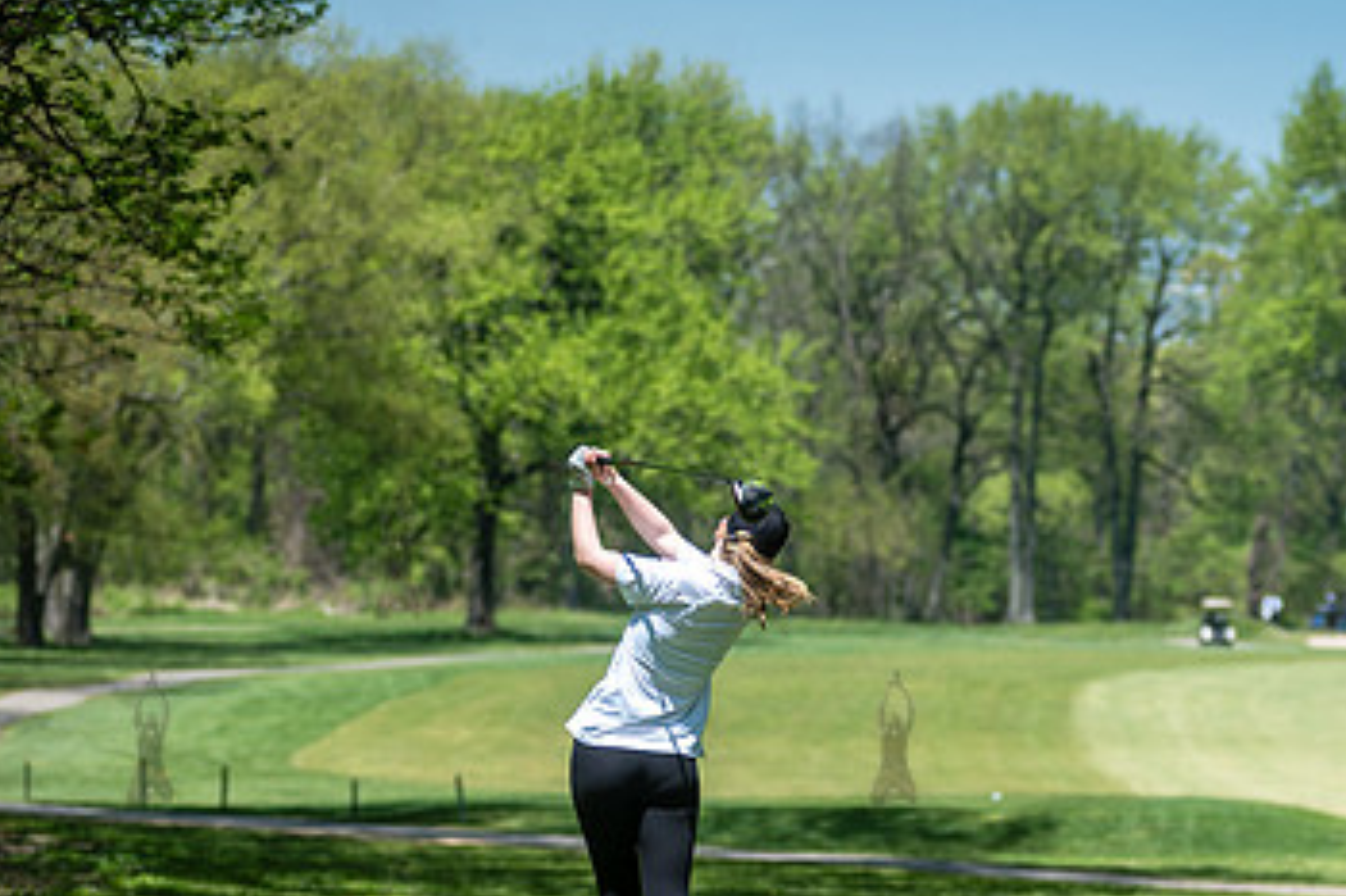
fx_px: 7025
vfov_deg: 7.3
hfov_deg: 10.9
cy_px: 736
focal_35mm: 188
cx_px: 892
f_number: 3.5
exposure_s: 1/1000
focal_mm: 112
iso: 100
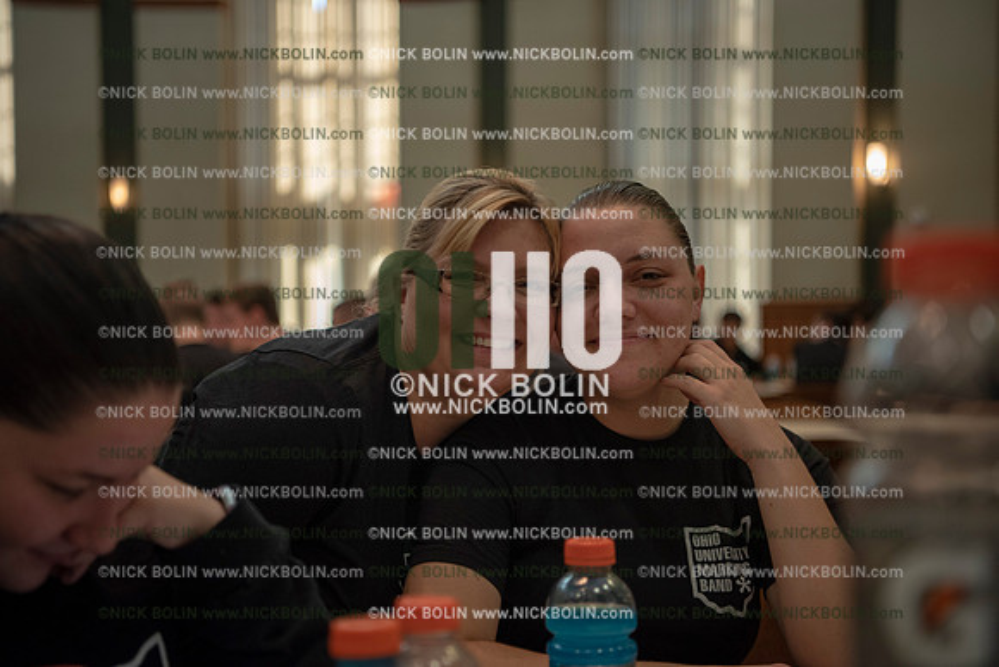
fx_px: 1554
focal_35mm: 56
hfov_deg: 35.6
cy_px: 334
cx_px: 500
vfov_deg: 24.2
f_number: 2.8
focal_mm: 56
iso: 1000
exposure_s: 1/80
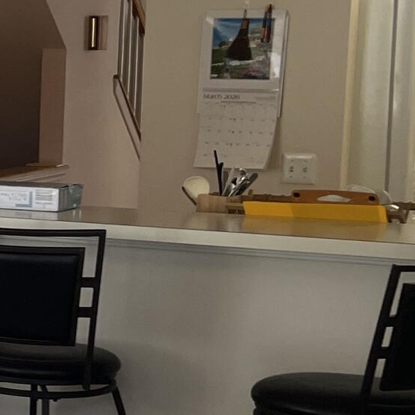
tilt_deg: -9.6
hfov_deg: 11.9
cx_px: -516
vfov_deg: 14.0
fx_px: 1682
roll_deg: +1.2
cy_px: 278
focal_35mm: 124
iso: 80
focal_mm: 5.7
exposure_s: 1/121
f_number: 1.5
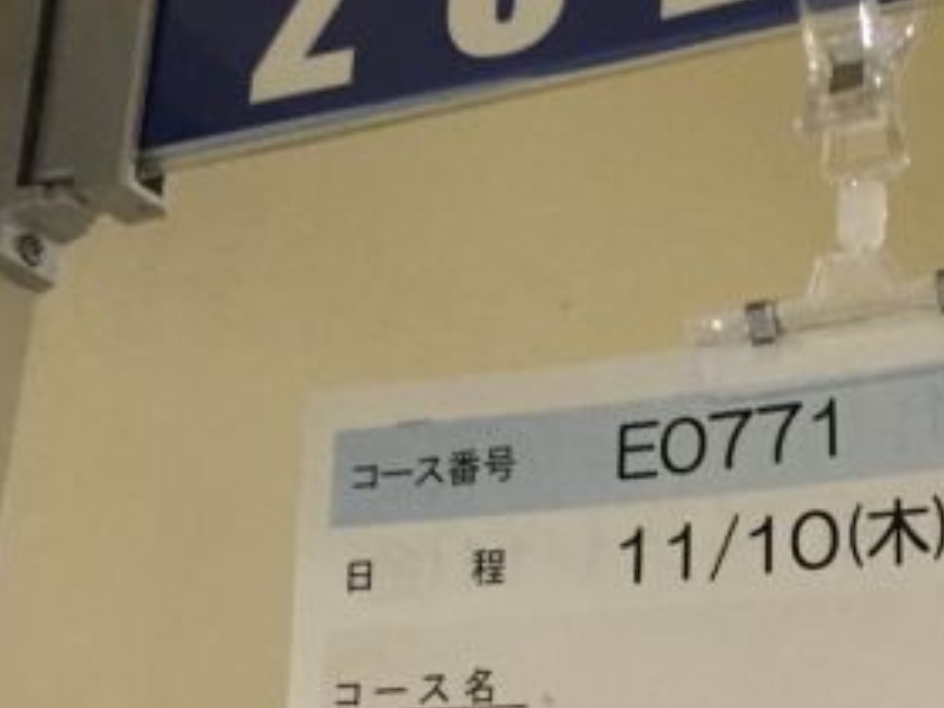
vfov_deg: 17.5
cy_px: 630
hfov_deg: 23.1
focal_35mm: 83
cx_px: 802
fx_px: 2263
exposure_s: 1/24
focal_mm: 4.15
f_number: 2.2
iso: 200
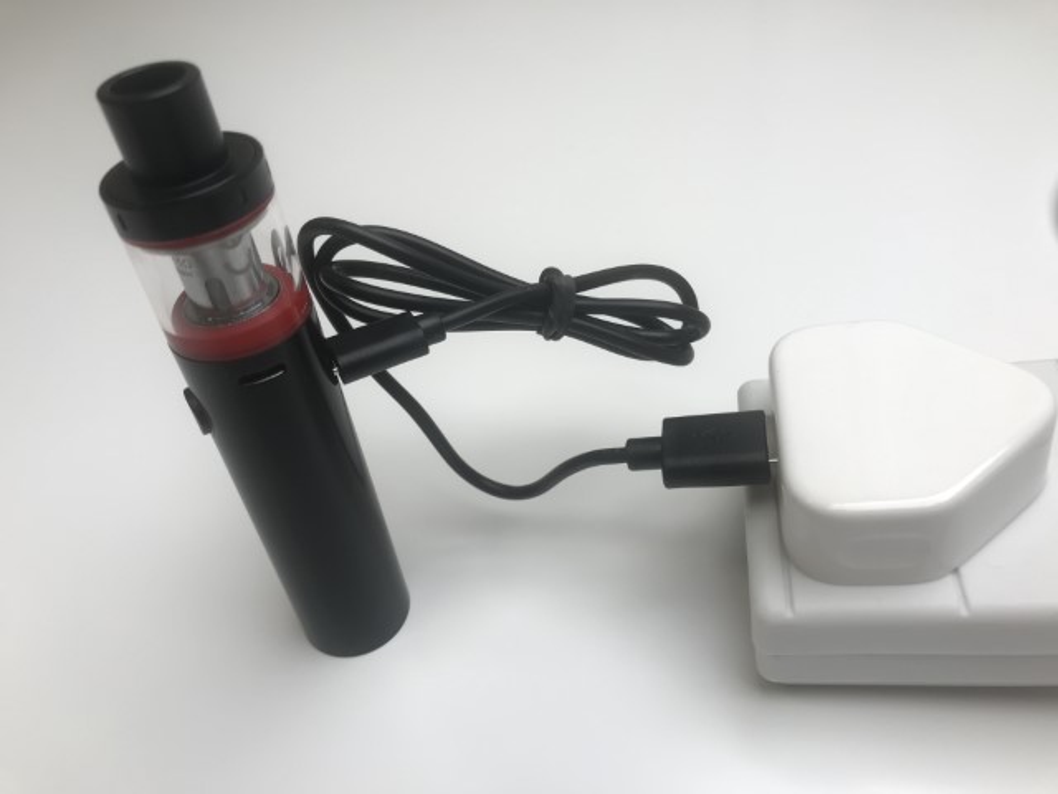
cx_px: 529
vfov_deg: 49.7
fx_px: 856
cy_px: 397
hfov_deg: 63.4
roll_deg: +8.4
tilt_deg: -39.4
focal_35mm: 28
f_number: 1.8
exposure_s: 1/100
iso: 25
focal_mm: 3.99
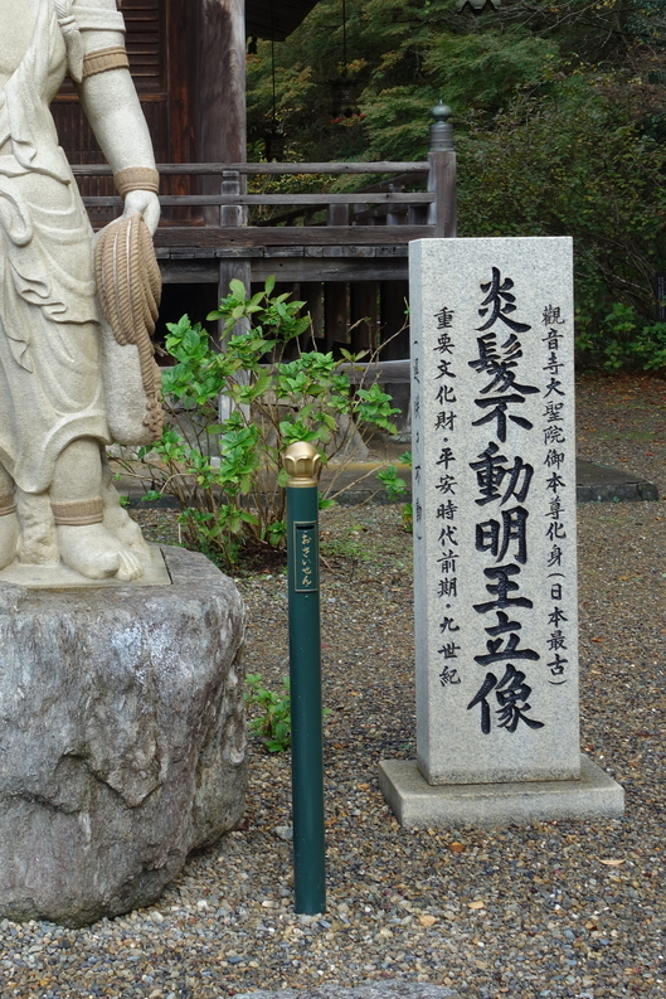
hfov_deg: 24.0
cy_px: 319
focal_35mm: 56
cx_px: 194
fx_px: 1553
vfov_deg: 35.2
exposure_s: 1/100
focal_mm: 13.75
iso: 125
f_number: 4.5
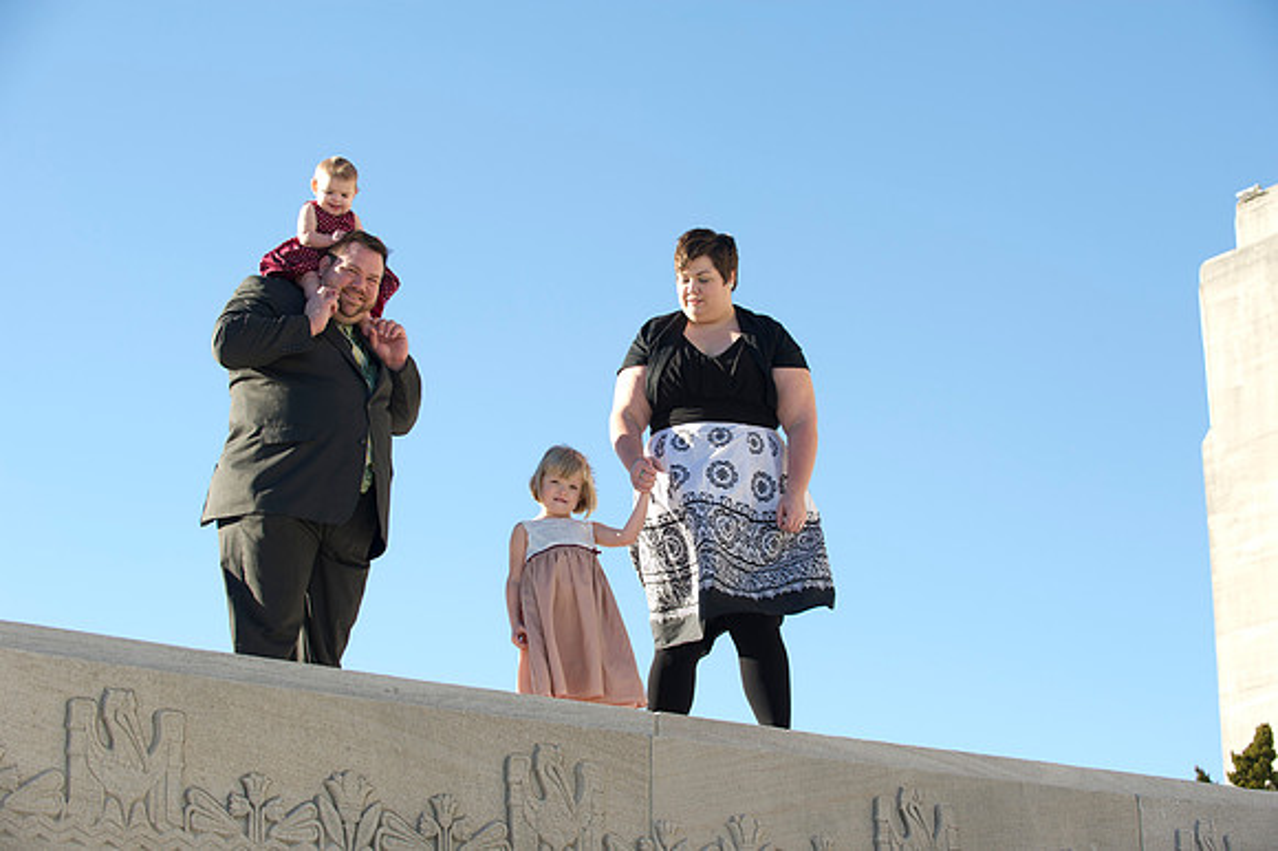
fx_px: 2661
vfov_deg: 18.2
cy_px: 426
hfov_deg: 27.0
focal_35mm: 75
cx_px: 639
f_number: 5
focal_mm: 75
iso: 125
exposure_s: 1/200
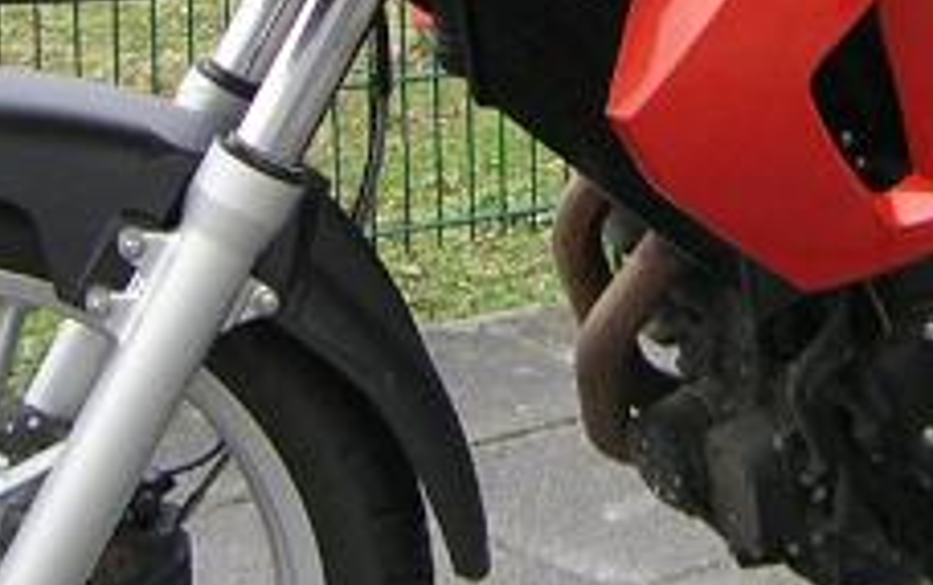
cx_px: 741
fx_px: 2723
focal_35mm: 107
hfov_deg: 19.3
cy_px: -86
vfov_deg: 12.0
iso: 50
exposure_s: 1/87.5
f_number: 2.6
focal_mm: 4.7
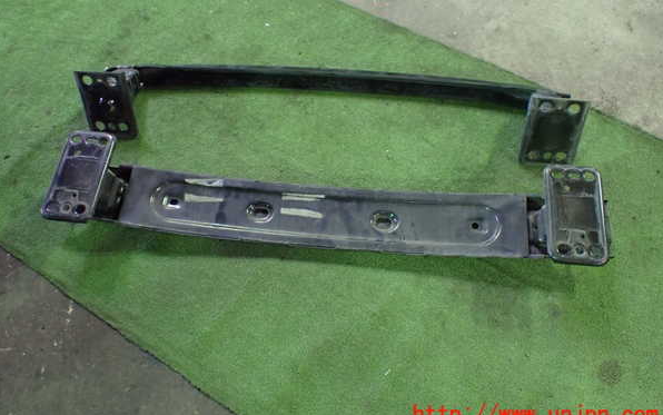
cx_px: 330
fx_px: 578
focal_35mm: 32
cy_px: 179
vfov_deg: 39.4
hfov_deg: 59.6
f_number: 2.3
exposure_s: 1/40
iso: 800
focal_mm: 5.4
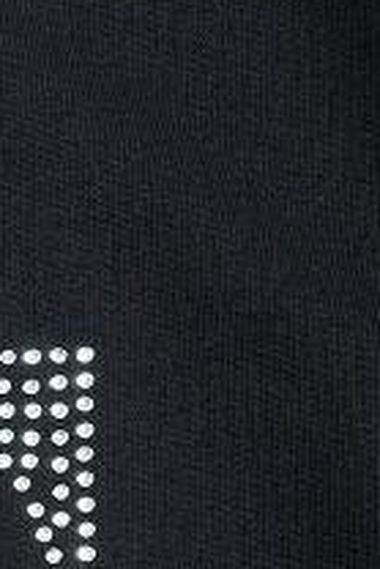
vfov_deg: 9.9
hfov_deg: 5.8
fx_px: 3193
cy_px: 796
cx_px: -1143
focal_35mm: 202
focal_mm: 35
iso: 1600
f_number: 10
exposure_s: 1/100
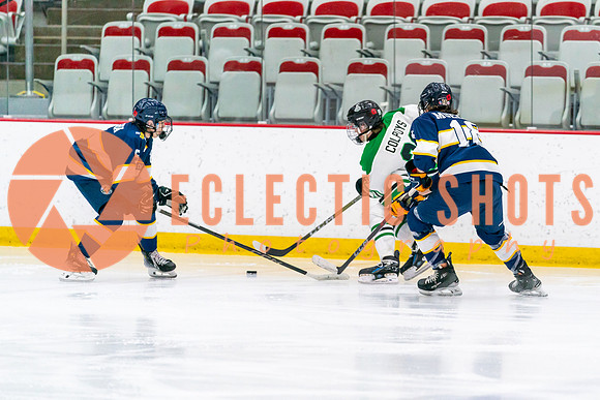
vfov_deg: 5.5
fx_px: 4176
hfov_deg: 8.2
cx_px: 376
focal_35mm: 250
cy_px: 200
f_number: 2.8
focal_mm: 200
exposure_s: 1/1250
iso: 3200
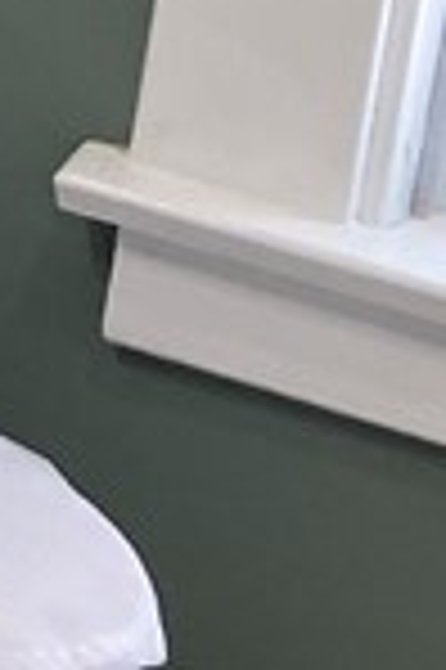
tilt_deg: -14.4
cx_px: -1716
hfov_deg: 5.4
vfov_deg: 9.7
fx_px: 3725
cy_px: -607
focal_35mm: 200
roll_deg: -2.7
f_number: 1.8
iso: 50
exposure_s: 1/60
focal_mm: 3.99
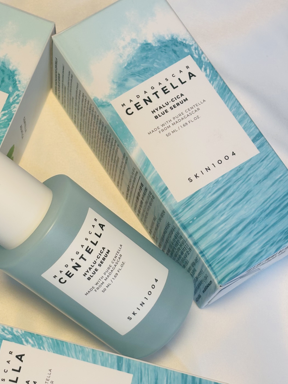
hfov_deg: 19.5
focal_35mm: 75
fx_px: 832
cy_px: 222
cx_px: 82
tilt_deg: -74.1
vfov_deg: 26.0
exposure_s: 1/100
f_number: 1.6
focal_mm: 5.96
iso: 50
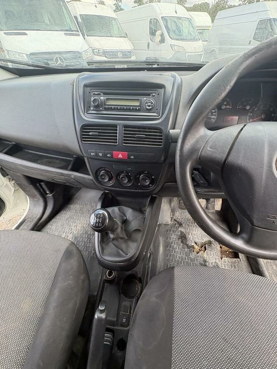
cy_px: 184
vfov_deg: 102.1
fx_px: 149
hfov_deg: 85.7
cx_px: 138
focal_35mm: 14
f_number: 2.2
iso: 125
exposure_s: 1/99
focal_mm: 2.22
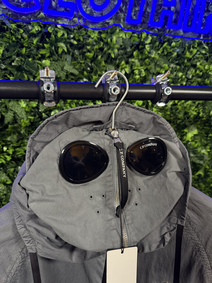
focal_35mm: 24
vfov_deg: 71.6
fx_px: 196
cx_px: 106
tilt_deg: -9.7
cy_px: 142
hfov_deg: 56.8
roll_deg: -1.8
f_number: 1.78
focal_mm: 6.76
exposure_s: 1/50
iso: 500
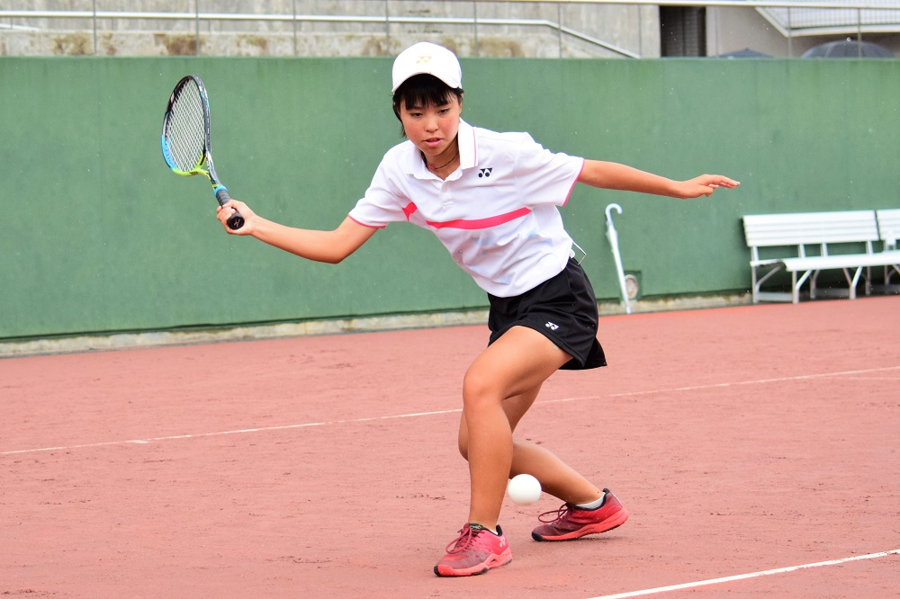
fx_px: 2324
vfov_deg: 14.7
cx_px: 450
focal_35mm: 93
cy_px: 300
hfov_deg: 21.9
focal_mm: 62
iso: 1000
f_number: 4.5
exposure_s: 1/2000
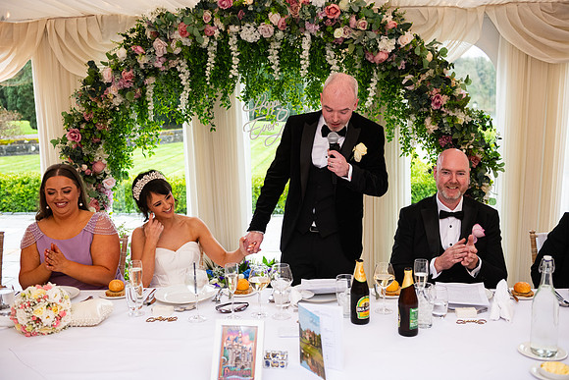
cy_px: 190
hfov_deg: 48.4
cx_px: 284
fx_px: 632
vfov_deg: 33.4
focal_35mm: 40
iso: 1000
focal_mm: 40
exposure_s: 1/160
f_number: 3.5
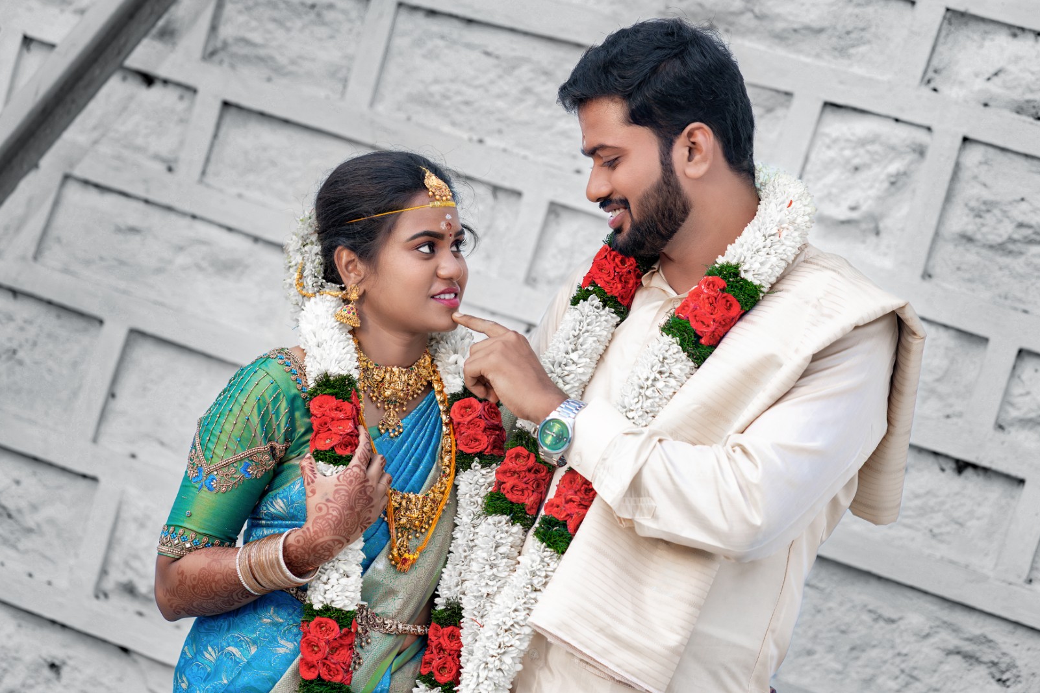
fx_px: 2484
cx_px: 520
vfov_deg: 15.9
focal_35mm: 86
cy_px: 345
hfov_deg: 23.6
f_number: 2.8
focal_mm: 85
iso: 500
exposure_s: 1/125
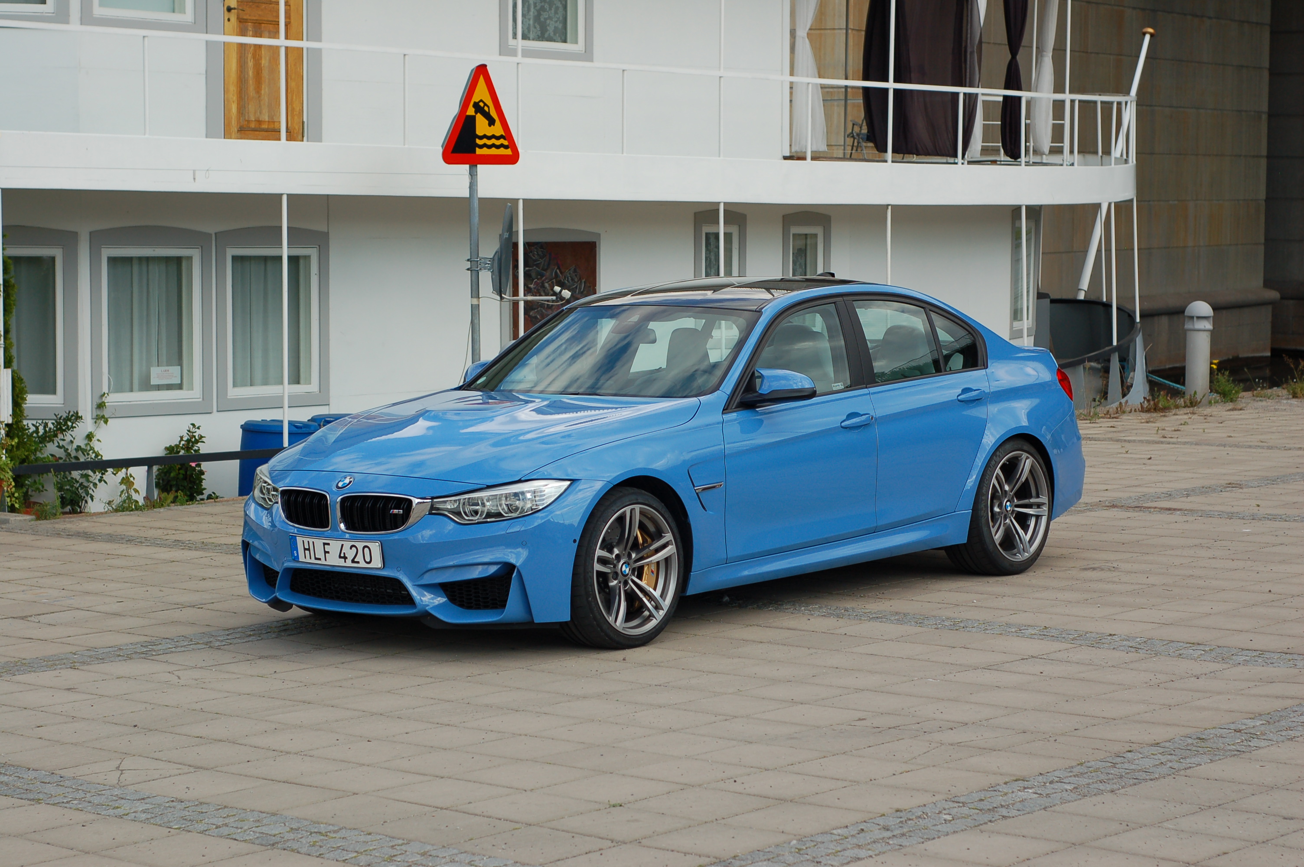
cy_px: 434
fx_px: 2714
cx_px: 652
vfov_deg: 18.1
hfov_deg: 27.0
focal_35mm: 75
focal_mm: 50
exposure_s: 1/800
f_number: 5
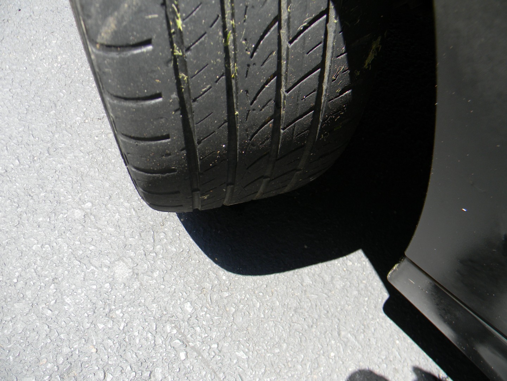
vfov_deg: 49.7
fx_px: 410
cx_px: 254
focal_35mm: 28
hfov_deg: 63.4
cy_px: 190
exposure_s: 1/180
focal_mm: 5
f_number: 3.5
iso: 80
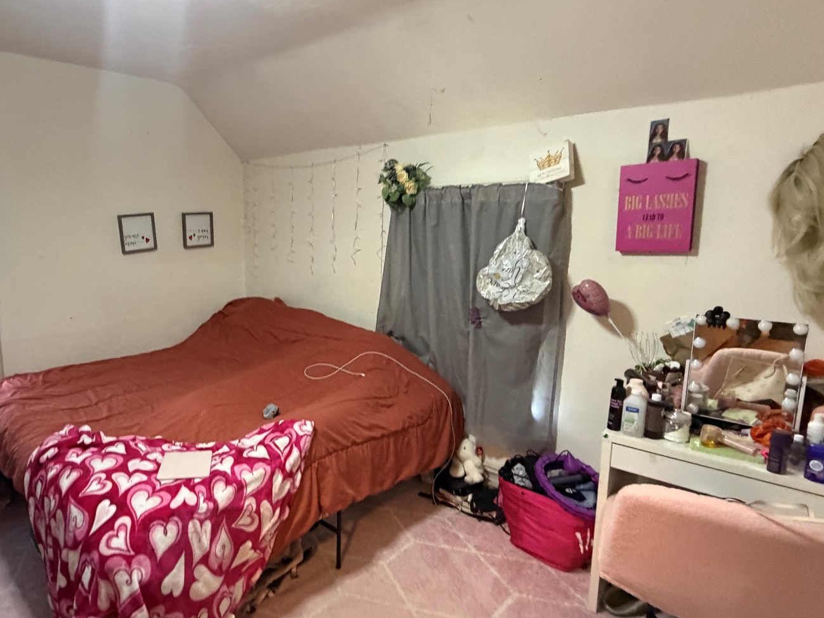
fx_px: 524
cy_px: 312
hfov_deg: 74.4
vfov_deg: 61.1
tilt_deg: -10.0
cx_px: 284
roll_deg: +1.0
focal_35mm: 22
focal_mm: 2.22
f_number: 2.2
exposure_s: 1/60
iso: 800
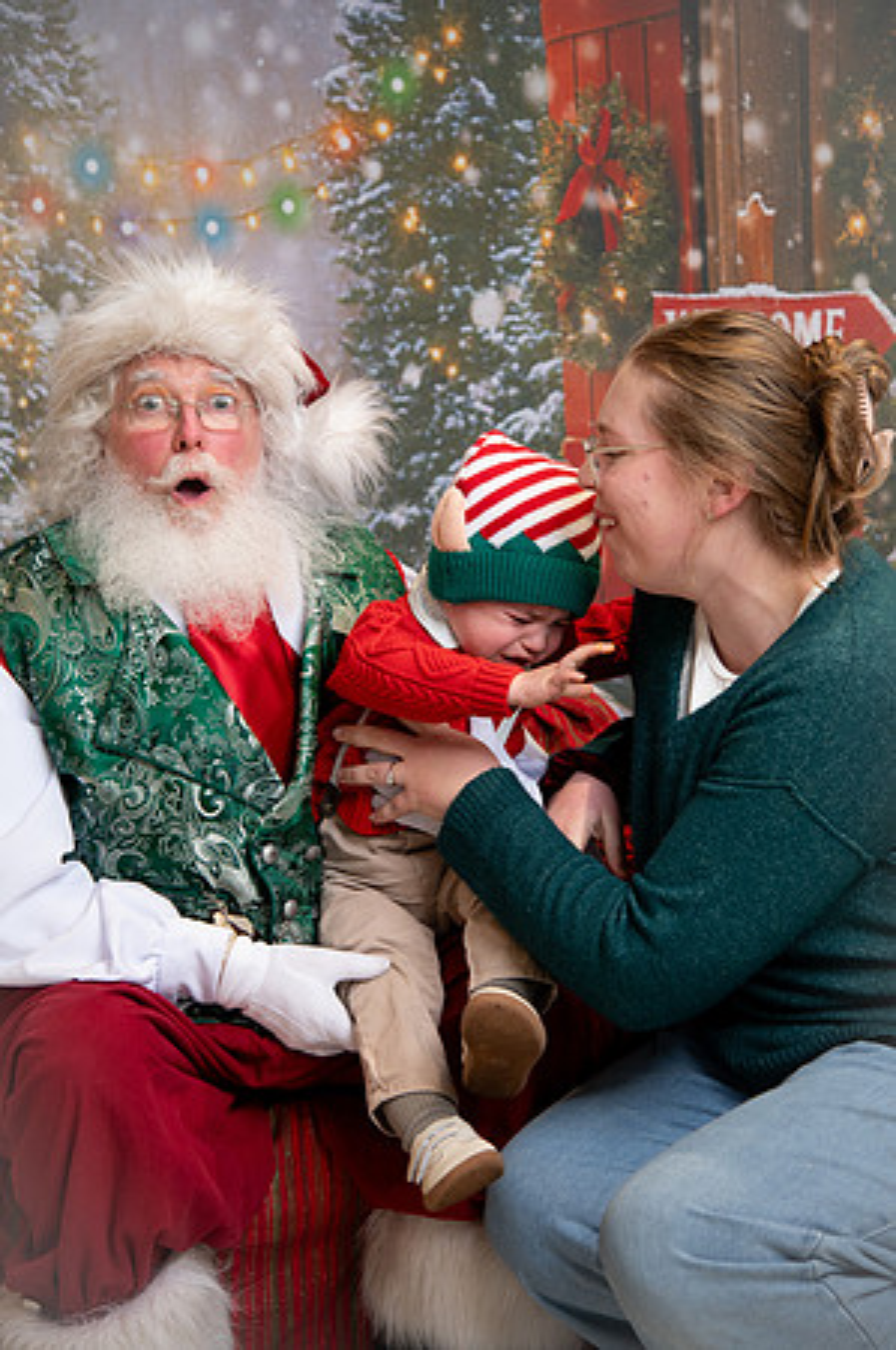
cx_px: 448
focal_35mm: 70
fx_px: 2619
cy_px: 675
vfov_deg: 28.9
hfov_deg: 19.4
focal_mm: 70
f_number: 4.5
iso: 1250
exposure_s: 1/200
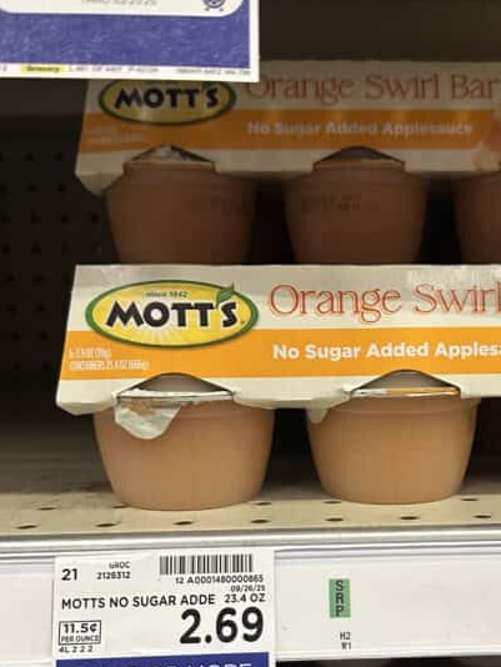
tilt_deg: -13.9
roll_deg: +1.1
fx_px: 887
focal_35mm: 46
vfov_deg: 40.3
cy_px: 481
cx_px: 361
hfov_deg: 31.1
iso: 250
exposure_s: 1/69
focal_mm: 6.86
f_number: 1.78
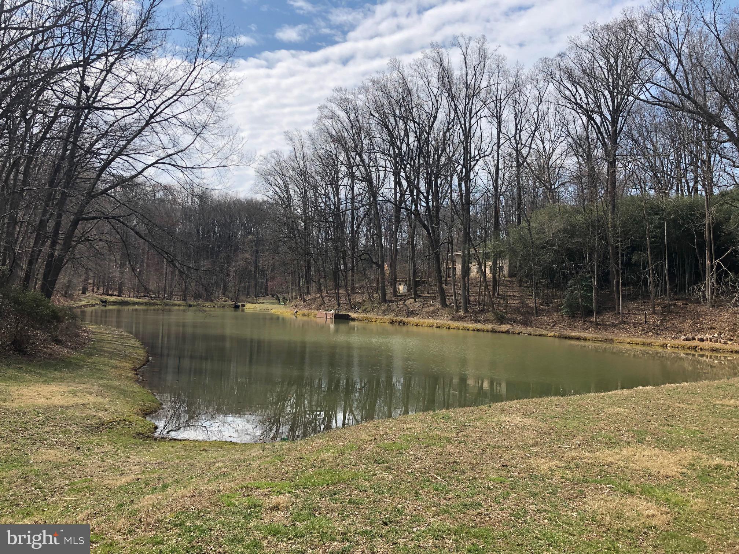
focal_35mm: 28
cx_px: 370
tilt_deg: +1.5
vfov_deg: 49.7
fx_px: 598
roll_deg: -2.8
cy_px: 277
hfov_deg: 63.4
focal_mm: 4
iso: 20
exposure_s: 1/1869
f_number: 1.8
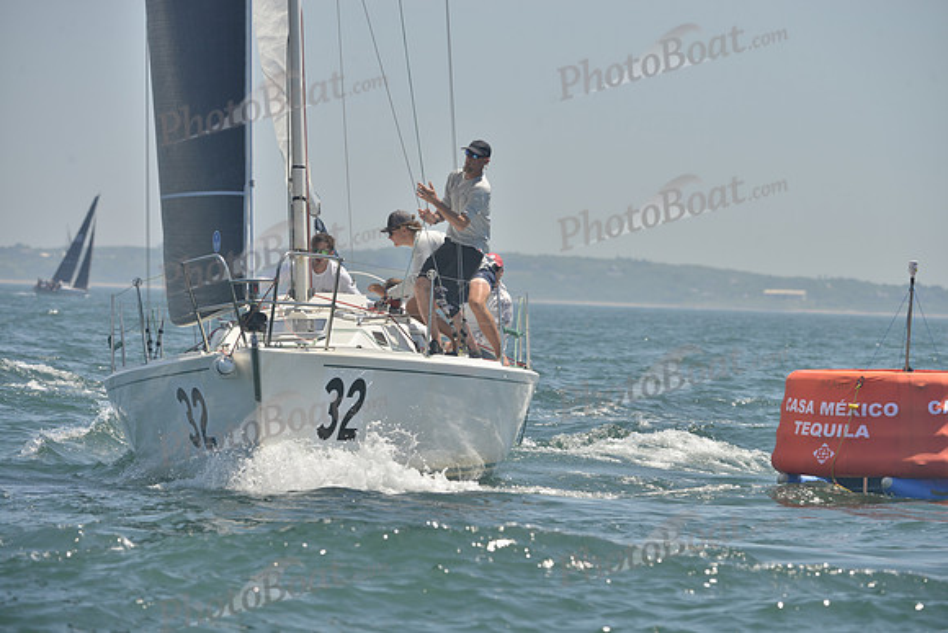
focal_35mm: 260
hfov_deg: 7.9
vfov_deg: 5.3
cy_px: 316
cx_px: 474
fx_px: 6848
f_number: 7.1
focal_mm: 260
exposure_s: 1/1000
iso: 280
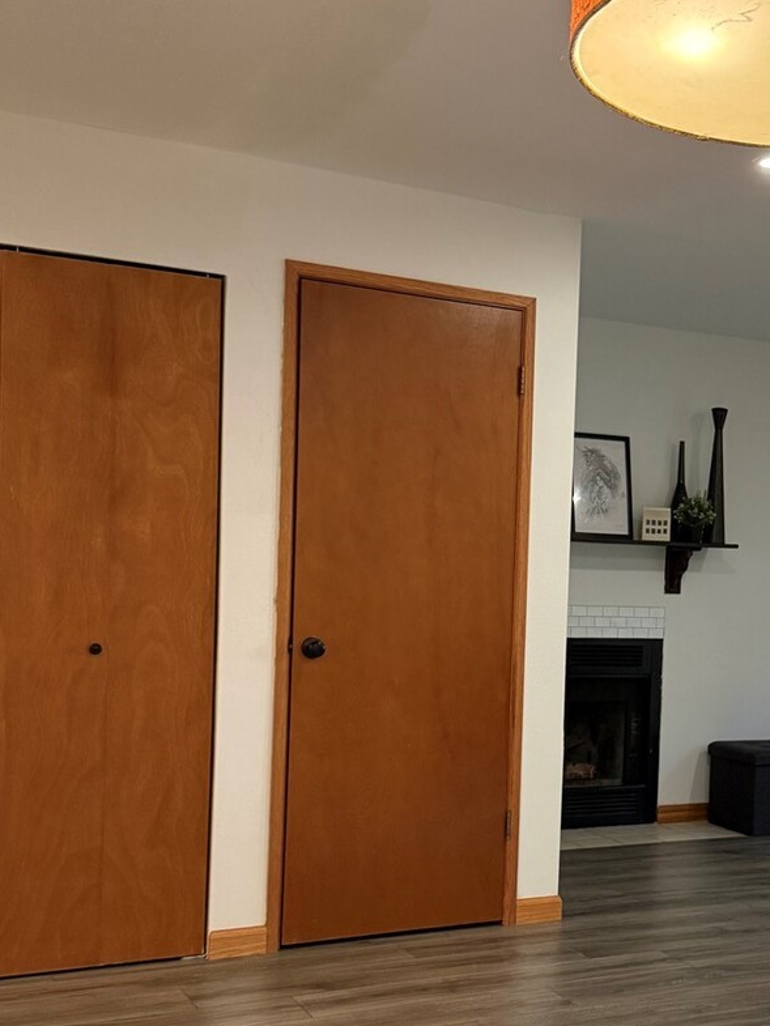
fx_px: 1305
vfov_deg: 42.8
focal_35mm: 44
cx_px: 524
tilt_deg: -1.1
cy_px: 604
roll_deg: -1.7
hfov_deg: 32.6
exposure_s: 1/60
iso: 400
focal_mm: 6.76
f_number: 1.78
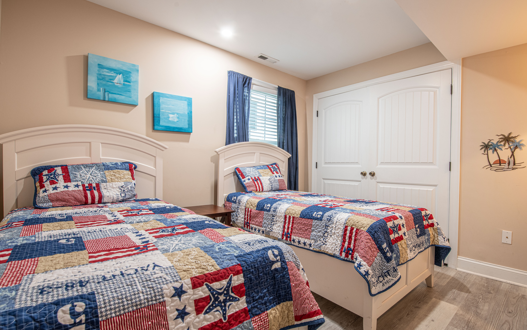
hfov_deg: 93.8
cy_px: 171
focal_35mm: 17
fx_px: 244
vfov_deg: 68.0
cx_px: 298
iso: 200
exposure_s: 1/2.5
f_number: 9
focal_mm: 14
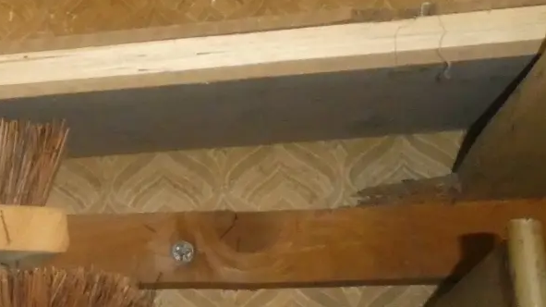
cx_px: -235
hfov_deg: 21.6
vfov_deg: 14.2
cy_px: 129
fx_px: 1230
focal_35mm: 85
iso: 800
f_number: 3.3
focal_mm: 4.3
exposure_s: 1/60
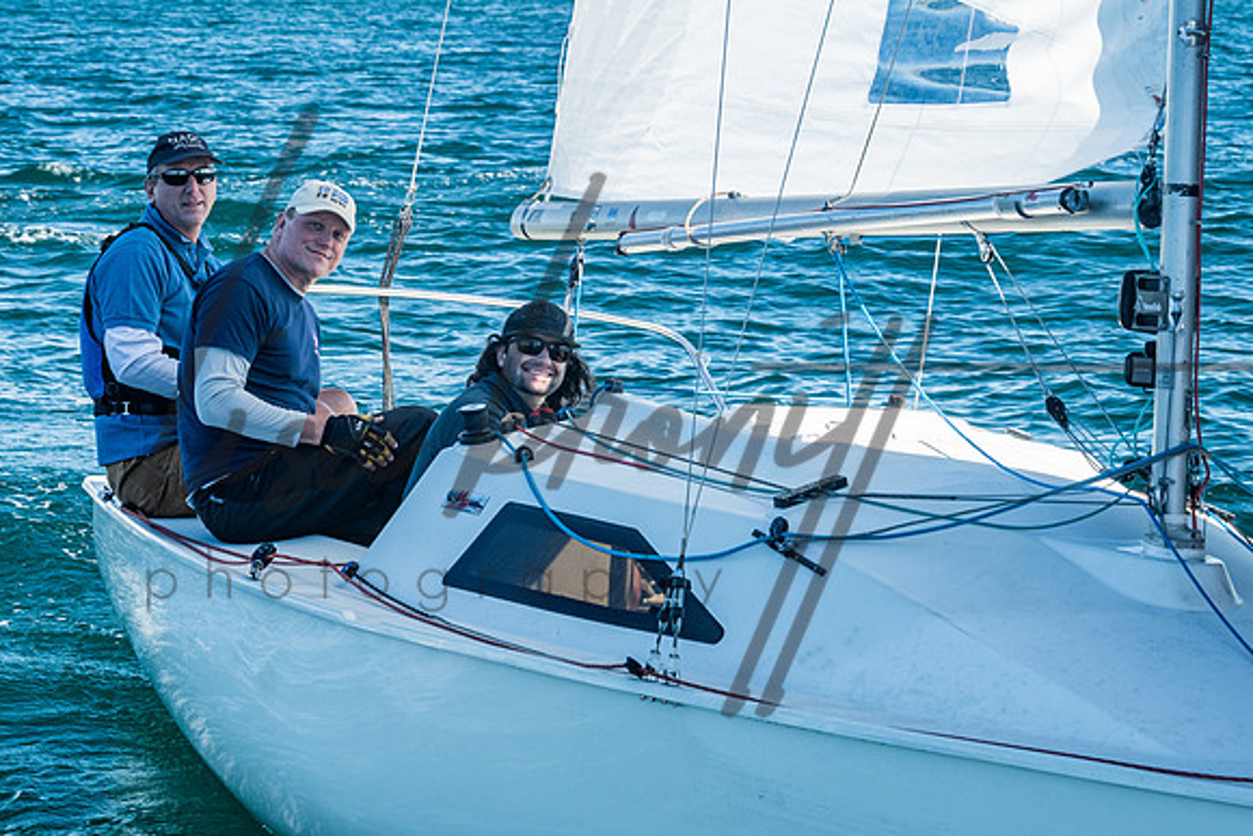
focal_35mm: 133
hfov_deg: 15.4
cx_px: 547
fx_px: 4623
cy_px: 187
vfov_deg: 10.3
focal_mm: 85
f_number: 10
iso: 400
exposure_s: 1/160
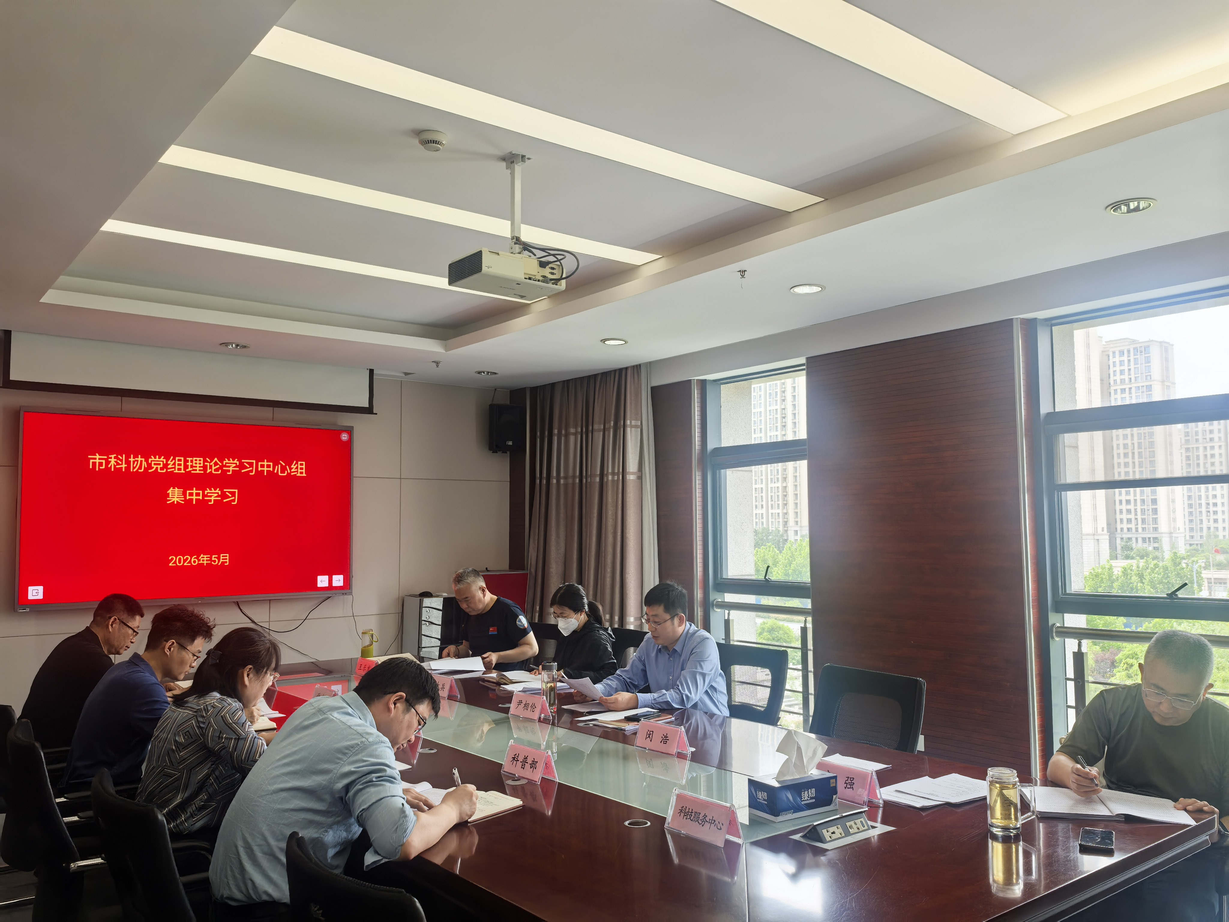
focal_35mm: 27
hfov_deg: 65.3
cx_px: 614
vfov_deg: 51.4
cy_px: 461
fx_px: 959
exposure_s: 1/100
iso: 160
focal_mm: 6.98
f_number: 4
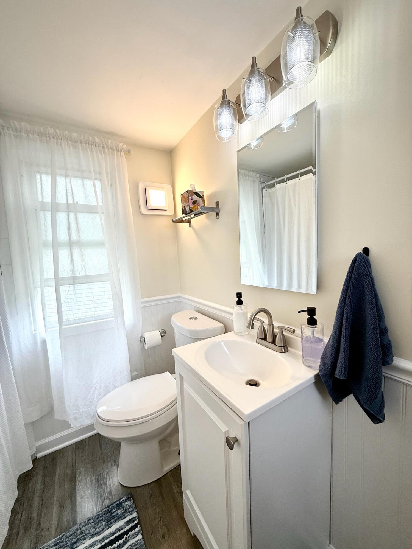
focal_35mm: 14
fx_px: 222
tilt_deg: -4.5
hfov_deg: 85.7
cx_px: 206
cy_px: 274
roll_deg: +2.3
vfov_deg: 102.1
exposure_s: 1/120
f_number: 2.2
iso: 50
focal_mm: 2.22
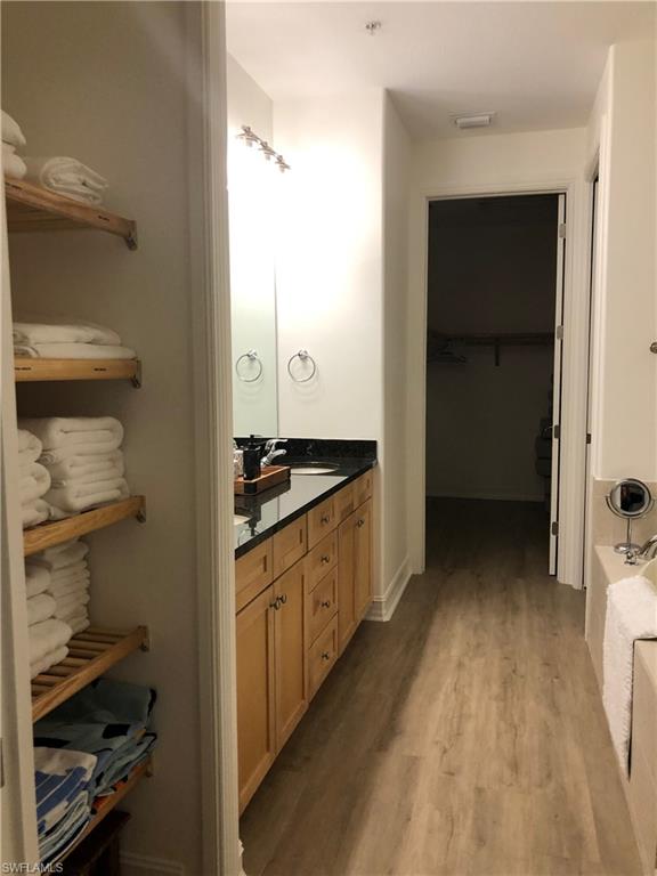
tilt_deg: -0.9
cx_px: 328
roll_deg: +1.3
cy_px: 438
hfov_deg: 49.7
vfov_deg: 63.4
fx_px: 709
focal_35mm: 28
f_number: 1.8
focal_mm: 3.99
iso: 32
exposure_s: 1/30
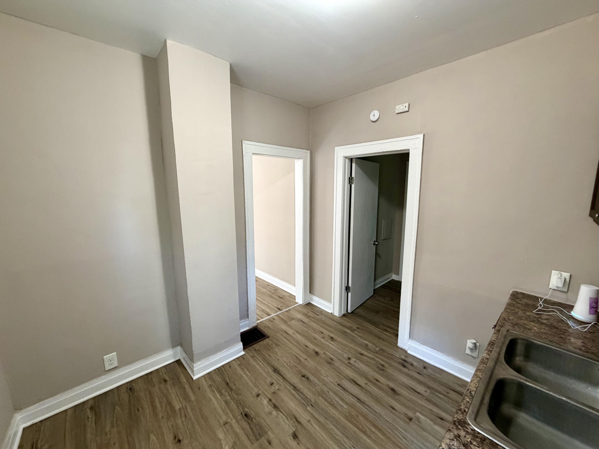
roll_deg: +0.2
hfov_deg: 102.1
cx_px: 300
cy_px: 224
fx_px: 242
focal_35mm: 14
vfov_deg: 85.7
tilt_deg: -7.8
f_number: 2.2
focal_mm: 2.22
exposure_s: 1/60
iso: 320
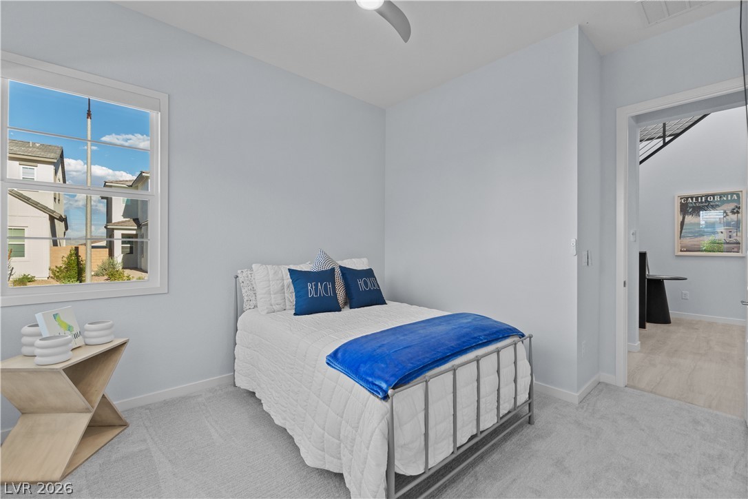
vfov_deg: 77.3
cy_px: 250
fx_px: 312
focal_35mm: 15
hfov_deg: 100.4
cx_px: 374
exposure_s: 1/15
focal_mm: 10
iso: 400
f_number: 8
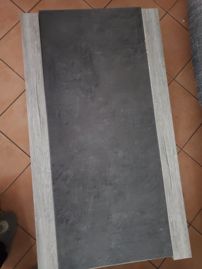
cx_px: 101
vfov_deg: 65.3
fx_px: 210
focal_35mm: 27
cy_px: 130
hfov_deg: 51.4
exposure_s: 1/10
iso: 1000
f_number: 1.5
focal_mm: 4.3
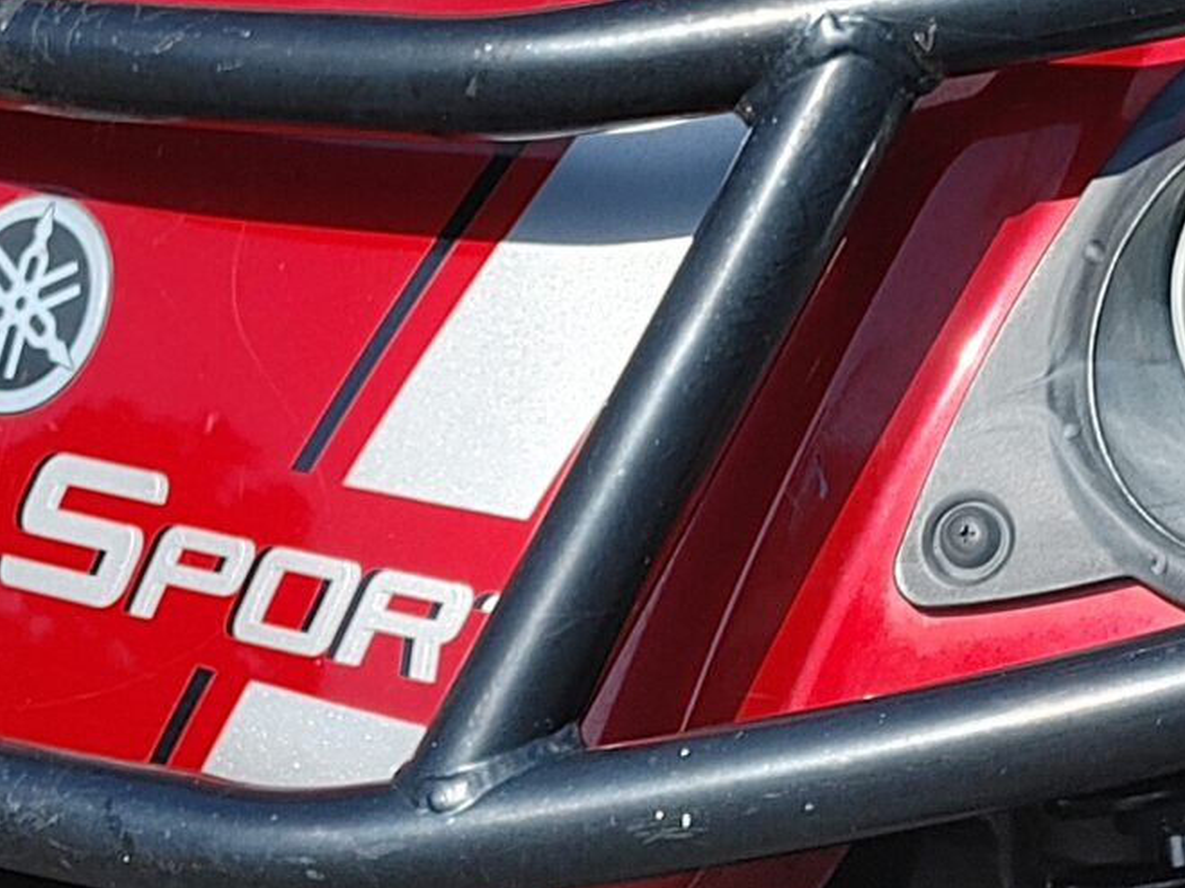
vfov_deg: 14.6
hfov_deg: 19.4
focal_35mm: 101
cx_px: 791
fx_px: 3457
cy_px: 417
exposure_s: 1/1299
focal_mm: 4.81
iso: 50
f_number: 1.8
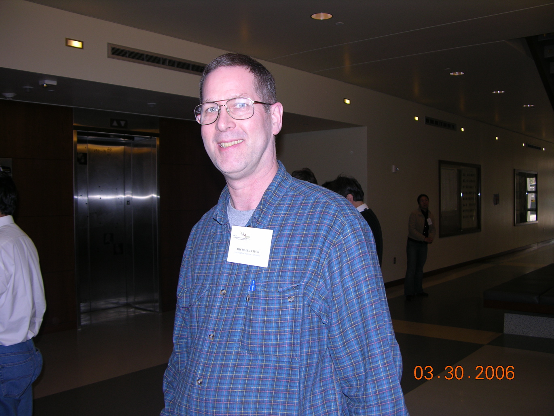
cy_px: 208
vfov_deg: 40.7
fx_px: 560
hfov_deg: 52.6
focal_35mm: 35
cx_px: 277
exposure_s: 1/60.1
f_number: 2.8
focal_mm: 8.9
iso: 50
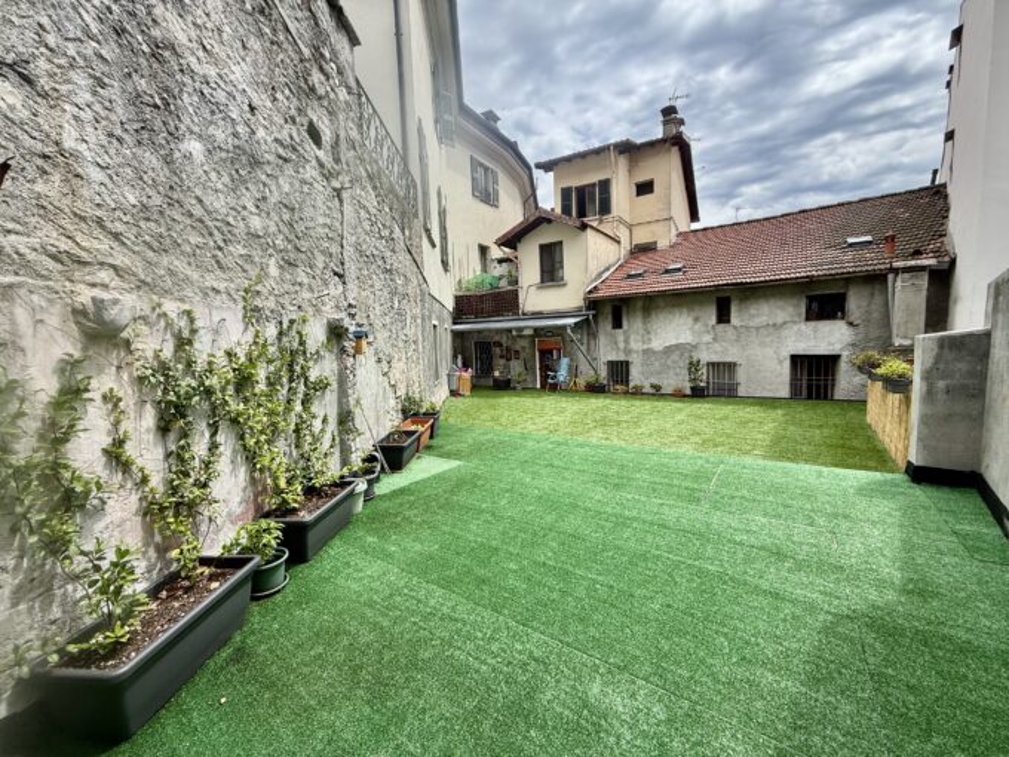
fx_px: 408
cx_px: 504
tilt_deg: -4.7
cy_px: 378
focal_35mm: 14
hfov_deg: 102.1
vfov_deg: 85.7
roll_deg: +2.6
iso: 64
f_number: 2.2
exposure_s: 1/1312
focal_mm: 2.22
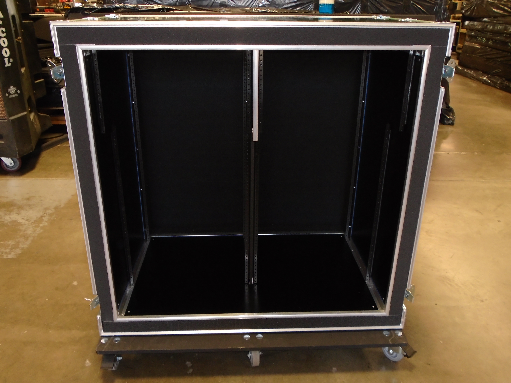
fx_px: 458
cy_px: 192
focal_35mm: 31
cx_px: 256
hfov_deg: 58.4
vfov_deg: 45.4
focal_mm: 5.5
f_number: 3.5
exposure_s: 1/40
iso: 250
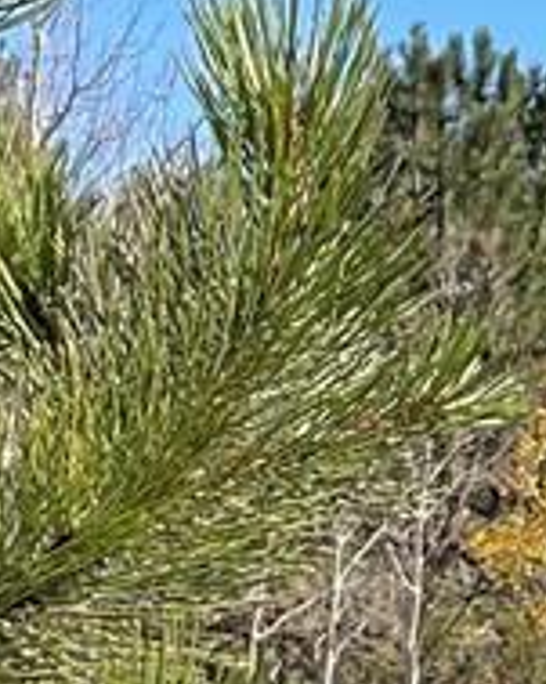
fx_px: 4346
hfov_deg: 6.9
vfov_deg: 8.9
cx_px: 1208
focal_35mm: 215
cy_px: 865
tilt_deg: -3.7
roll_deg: +0.0
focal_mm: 4.2
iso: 32
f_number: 1.6
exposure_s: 1/1916
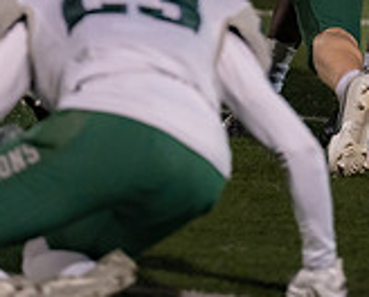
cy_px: -162
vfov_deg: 2.2
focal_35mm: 709
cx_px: 353
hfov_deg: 2.7
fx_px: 7761
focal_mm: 200
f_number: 2.8
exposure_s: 1/1000
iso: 2500
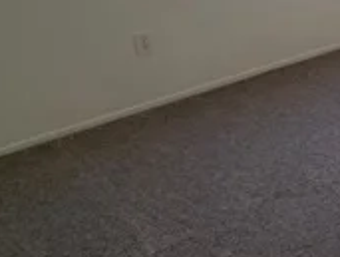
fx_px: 600
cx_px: 637
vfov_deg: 23.3
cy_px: 12
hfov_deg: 20.4
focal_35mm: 61
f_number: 2.2
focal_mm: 2.22
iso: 50
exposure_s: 1/383
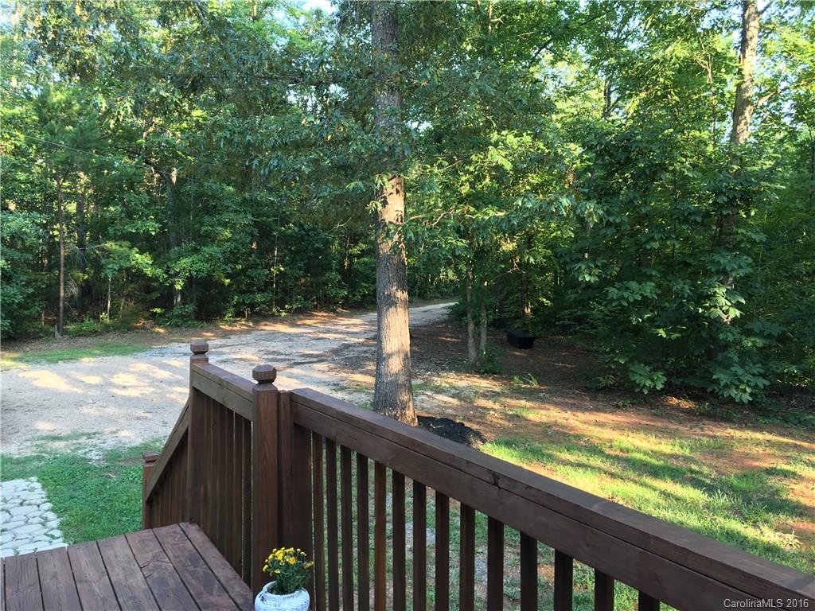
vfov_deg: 48.2
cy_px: 306
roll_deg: +1.4
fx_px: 683
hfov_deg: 61.7
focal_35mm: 29
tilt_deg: -2.7
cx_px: 408
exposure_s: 1/60
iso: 32
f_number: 2.2
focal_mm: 4.15
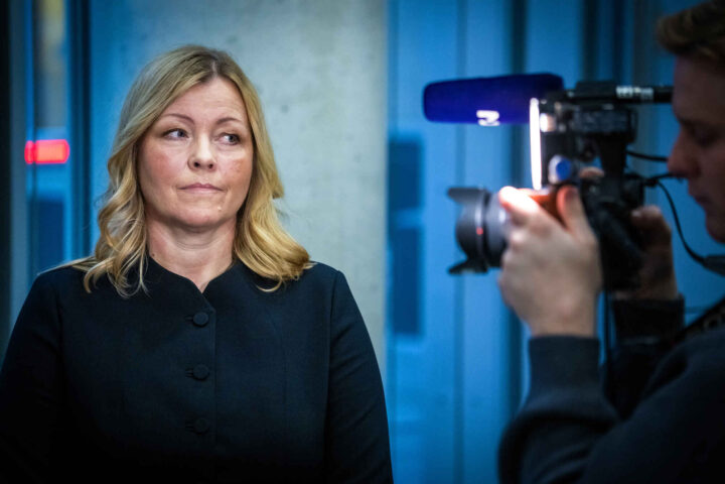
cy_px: 242
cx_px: 362
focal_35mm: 154
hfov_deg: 13.3
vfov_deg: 8.9
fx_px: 3101
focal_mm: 154
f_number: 4
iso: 6400
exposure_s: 1/250
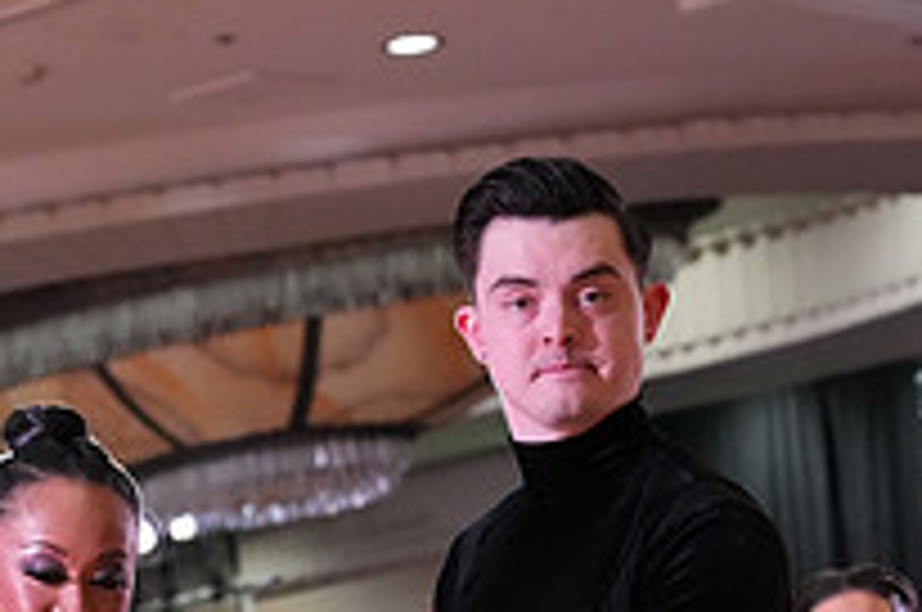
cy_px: 1062
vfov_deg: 5.2
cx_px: 308
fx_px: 6597
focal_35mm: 258
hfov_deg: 8.0
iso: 5000
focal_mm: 91
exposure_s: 1/320
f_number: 5
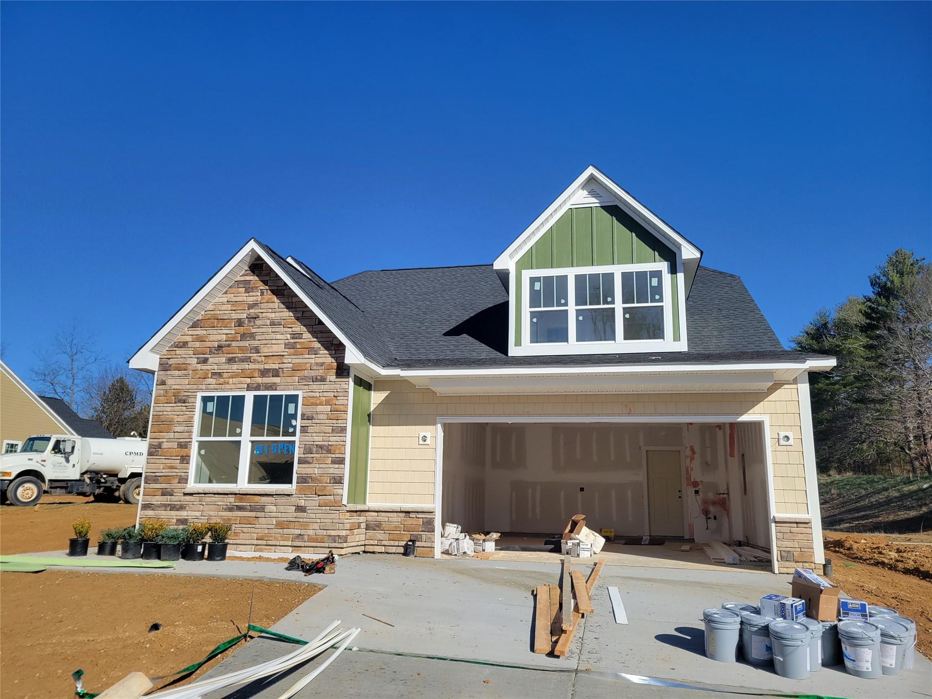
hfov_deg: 67.3
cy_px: 350
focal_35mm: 26
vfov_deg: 53.1
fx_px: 700
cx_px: 466
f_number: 1.8
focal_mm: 5.4
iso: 40
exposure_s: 1/2828
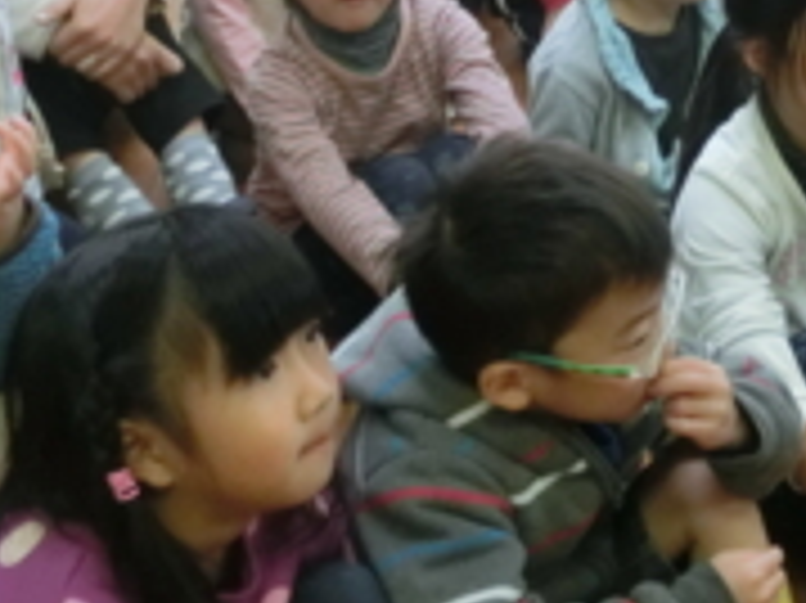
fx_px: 1978
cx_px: 752
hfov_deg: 22.4
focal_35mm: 85
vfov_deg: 17.0
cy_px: 18
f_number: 3.9
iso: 800
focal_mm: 6.67
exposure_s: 1/60
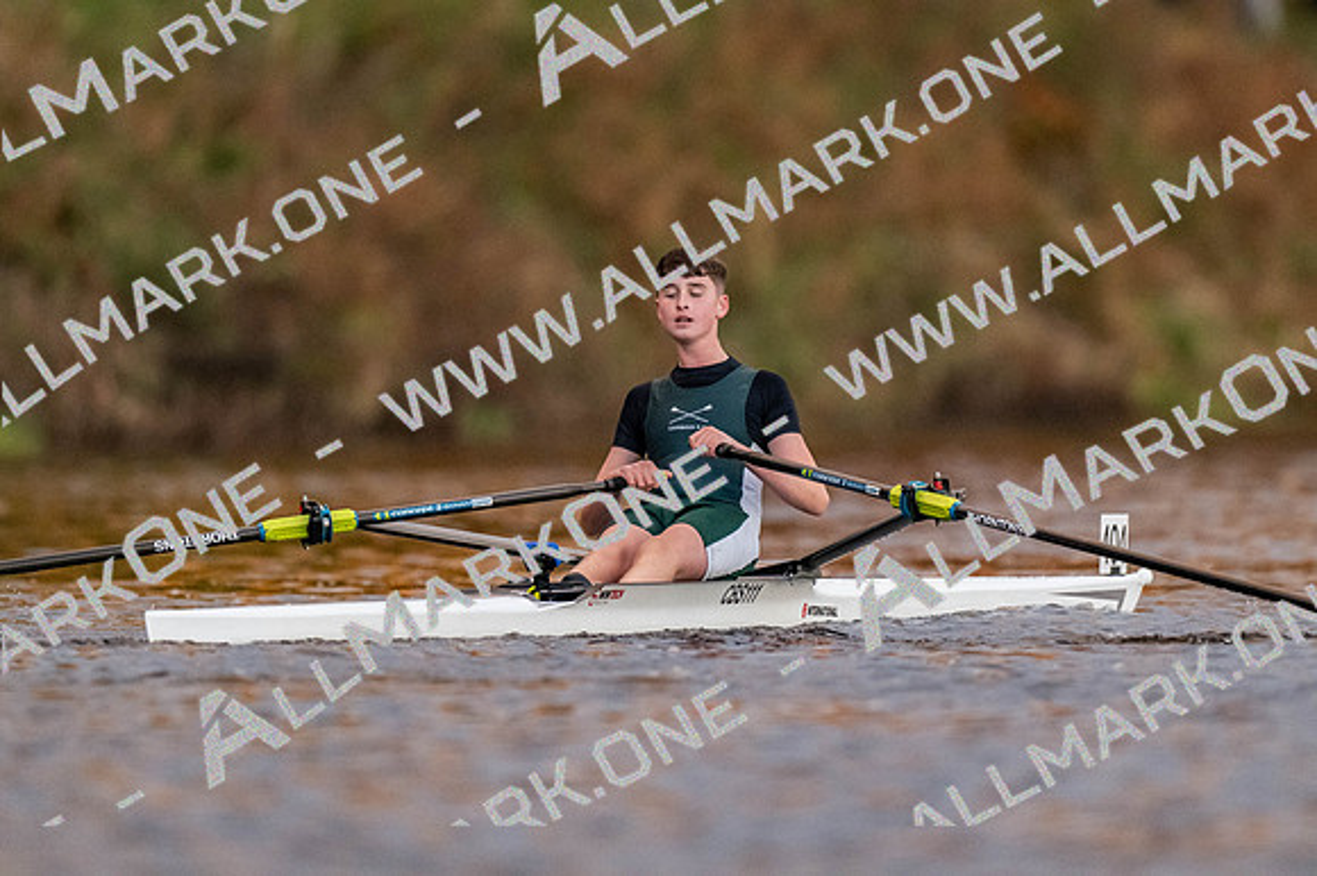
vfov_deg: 1.5
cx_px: 658
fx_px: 32905
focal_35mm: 900
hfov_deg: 2.3
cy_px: 438
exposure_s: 1/2000
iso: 4500
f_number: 4
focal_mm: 600
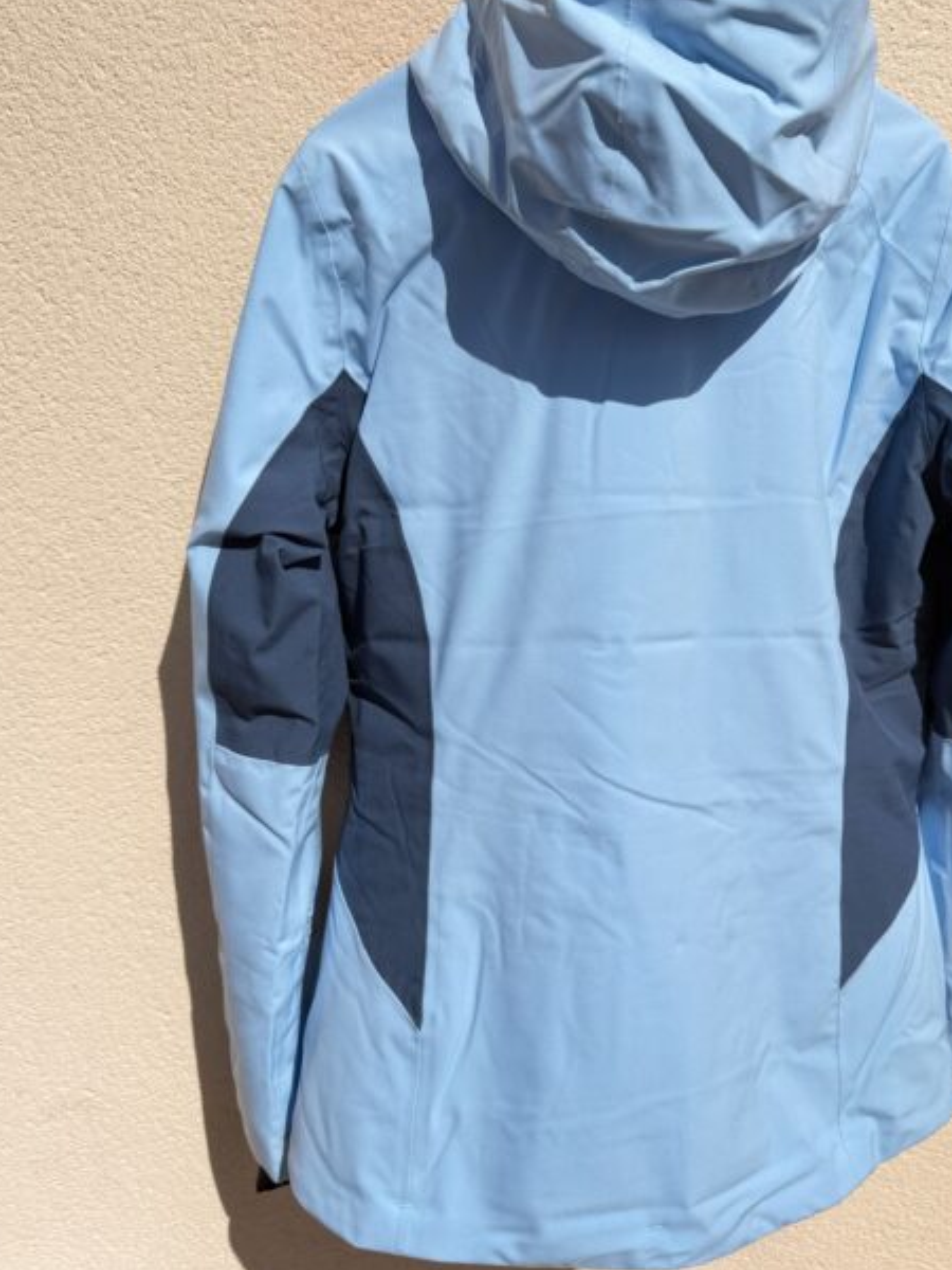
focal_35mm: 32
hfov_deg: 43.8
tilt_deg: -16.4
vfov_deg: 56.7
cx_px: 603
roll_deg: +0.6
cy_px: 580
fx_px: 1173
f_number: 1.78
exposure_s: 1/4975
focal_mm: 6.76
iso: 80
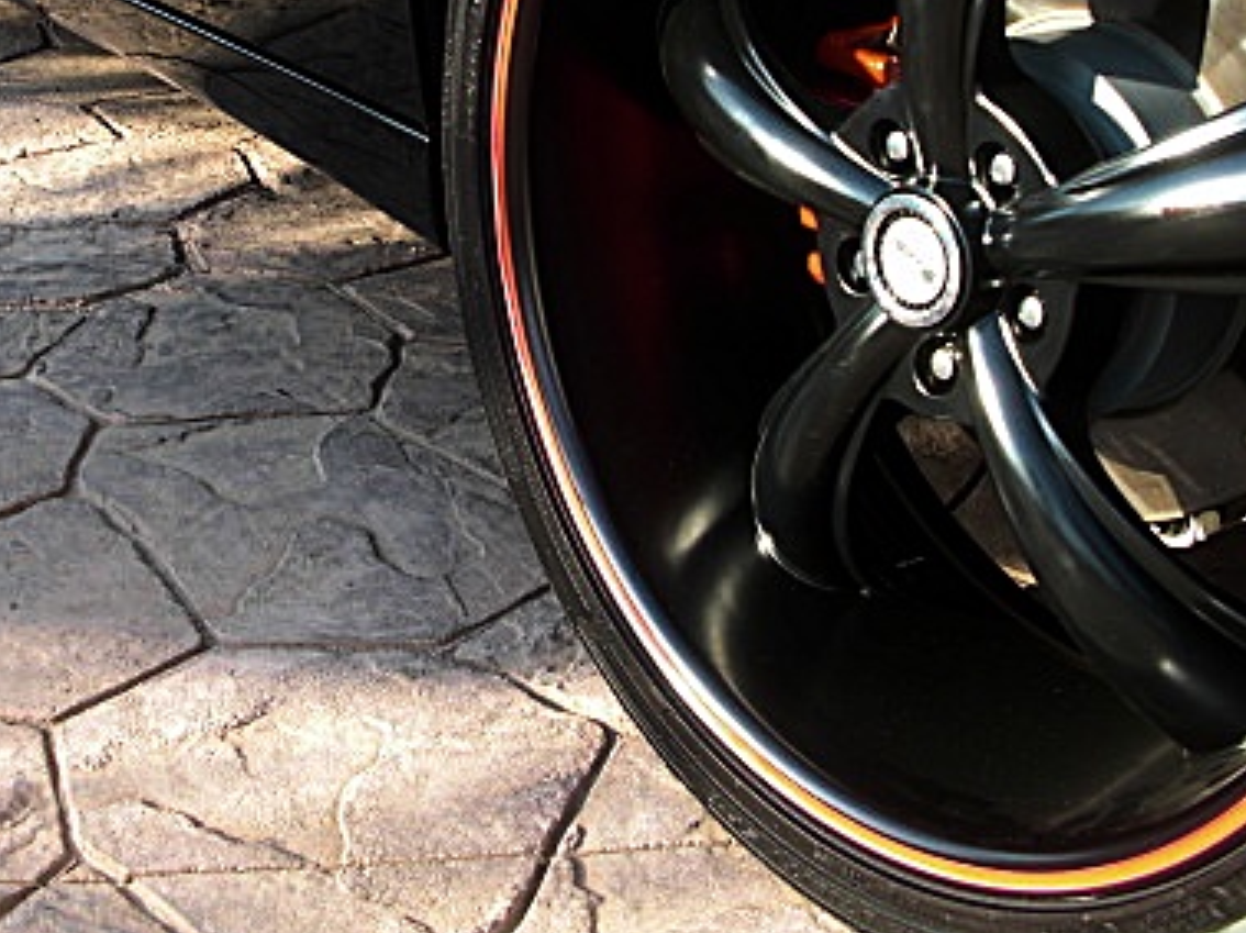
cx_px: 458
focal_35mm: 61
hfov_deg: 31.5
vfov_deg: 23.7
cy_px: 195
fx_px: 2194
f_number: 2.8
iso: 50
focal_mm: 6.3
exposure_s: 1/125
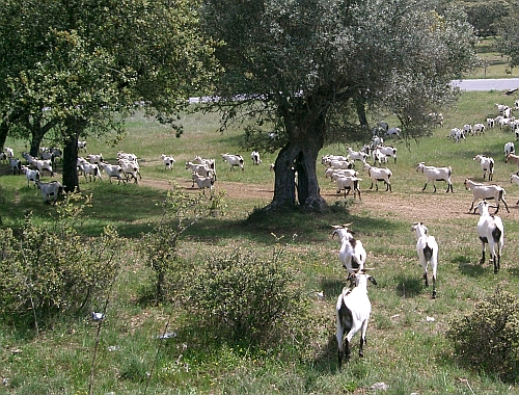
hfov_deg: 47.7
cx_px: 260
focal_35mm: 39
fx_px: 588
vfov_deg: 37.1
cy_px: 198
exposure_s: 1/400
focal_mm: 8
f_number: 4.8
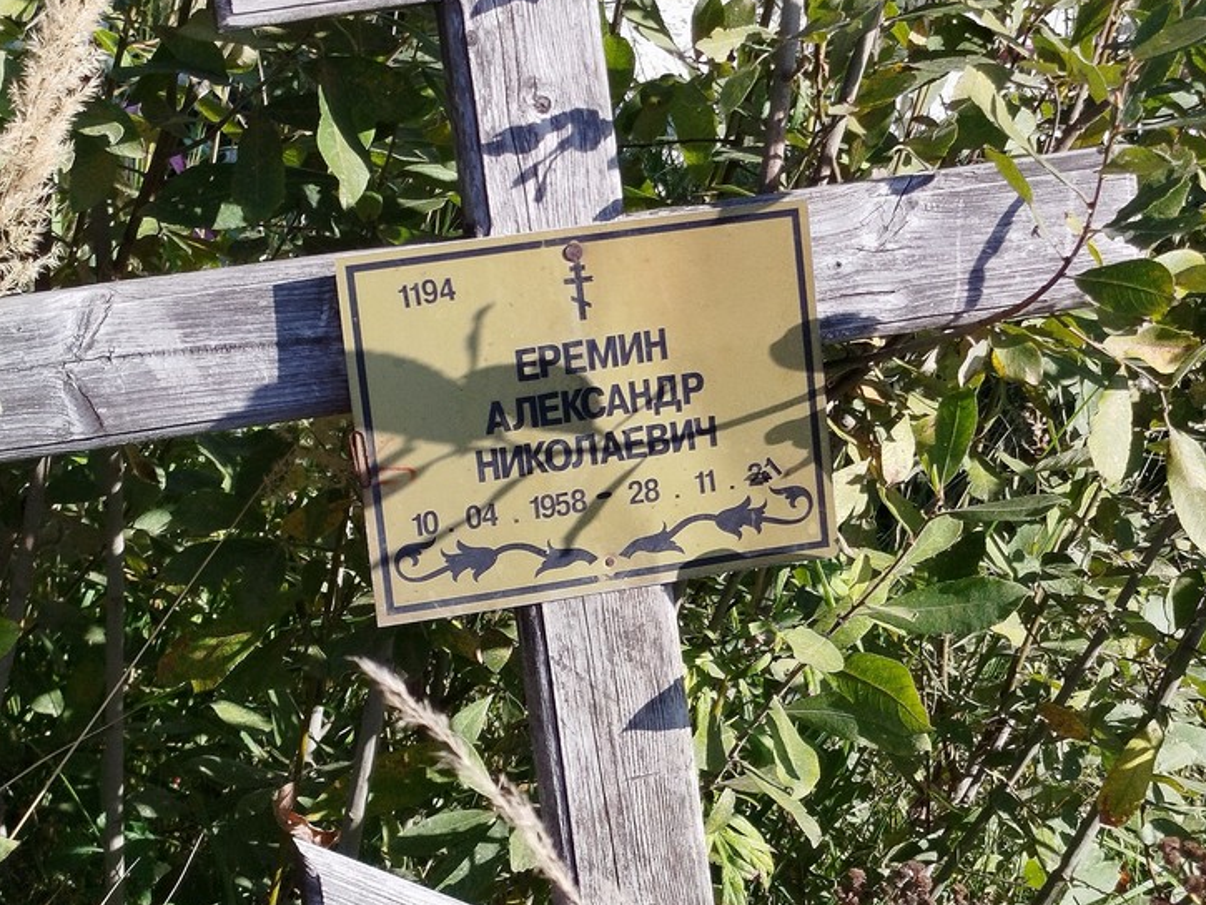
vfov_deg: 44.2
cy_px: 451
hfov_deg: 56.7
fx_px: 1115
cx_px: 662
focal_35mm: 32
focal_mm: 5.31
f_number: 1.7
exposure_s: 1/404
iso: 50
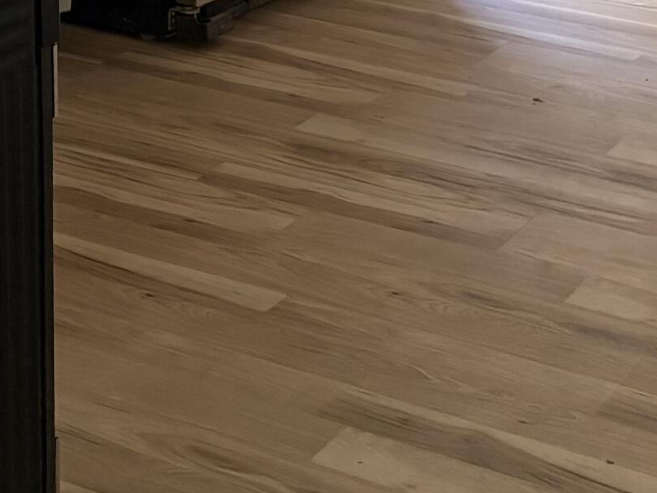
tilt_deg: -10.3
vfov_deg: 14.3
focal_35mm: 97
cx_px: 543
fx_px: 1841
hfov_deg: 20.0
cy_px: -232
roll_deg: -1.0
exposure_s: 1/57
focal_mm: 5.96
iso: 500
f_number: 1.6
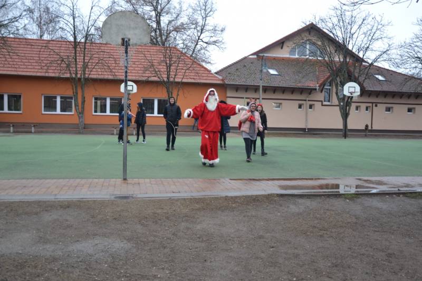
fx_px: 387
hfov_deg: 57.2
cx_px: 211
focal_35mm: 33
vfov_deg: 40.0
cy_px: 140
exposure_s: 1/80
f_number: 4.5
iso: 400
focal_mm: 22
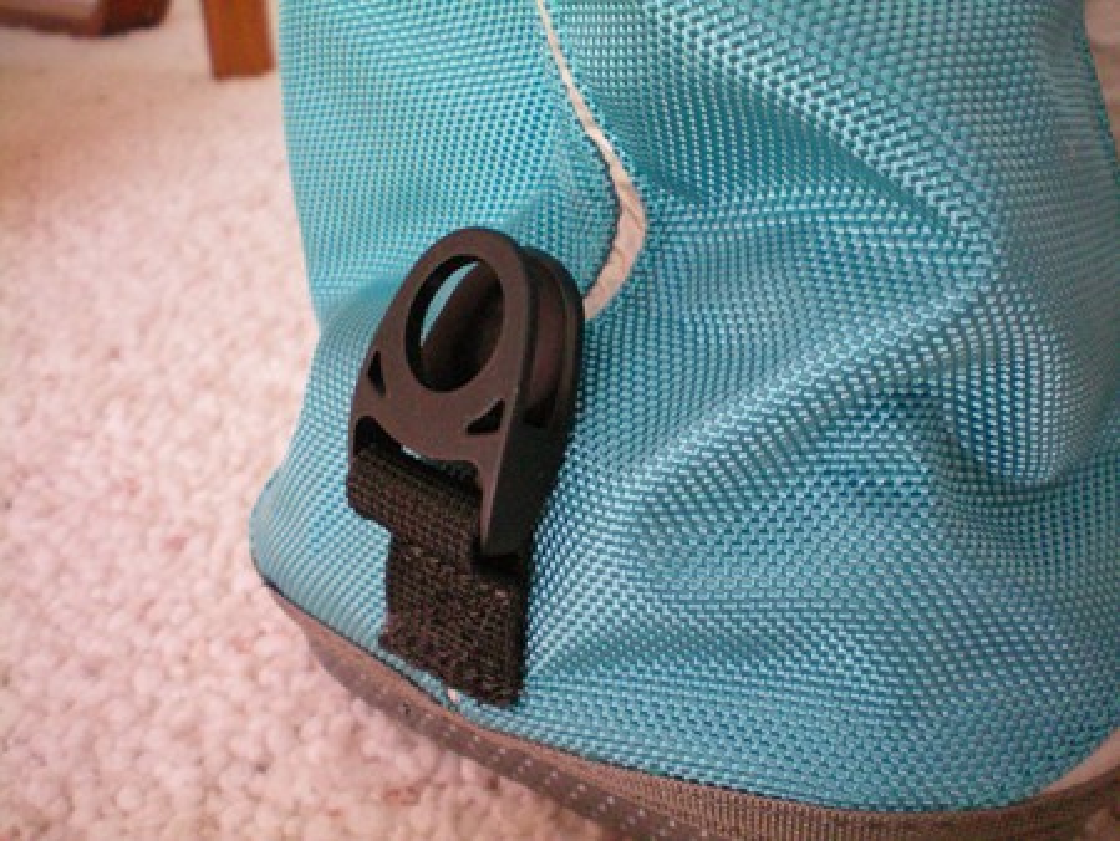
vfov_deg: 37.8
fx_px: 1230
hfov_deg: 49.0
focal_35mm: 38
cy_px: 420
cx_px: 560
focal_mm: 6.3
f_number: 3.1
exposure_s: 1/60
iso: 320
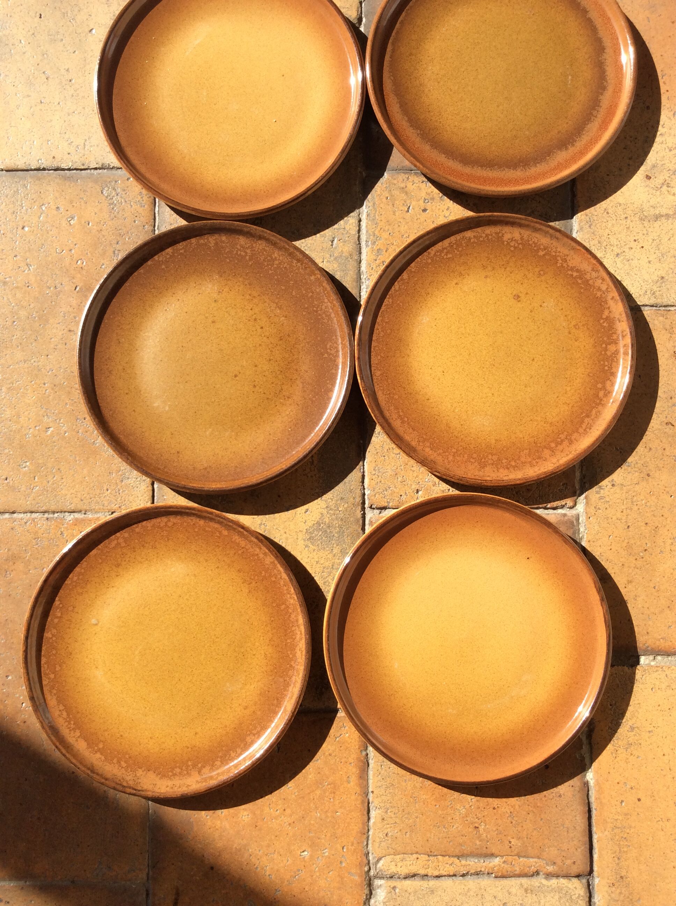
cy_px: 453
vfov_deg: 56.9
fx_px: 835
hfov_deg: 44.1
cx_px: 338
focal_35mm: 32
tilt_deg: -84.1
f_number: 2.4
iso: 32
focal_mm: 3.3
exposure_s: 1/867
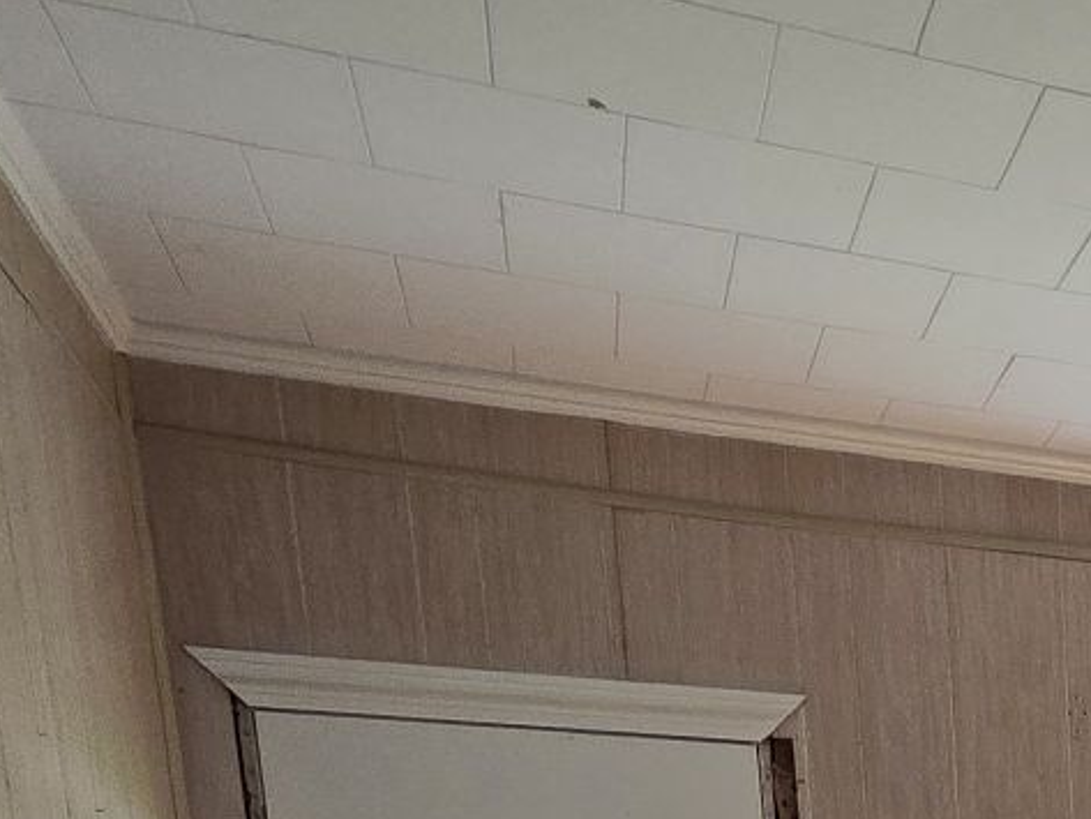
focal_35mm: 55
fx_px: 1734
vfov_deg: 19.4
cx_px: 1442
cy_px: 1504
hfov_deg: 28.3
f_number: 2.2
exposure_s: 1/60
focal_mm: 2.2
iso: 80
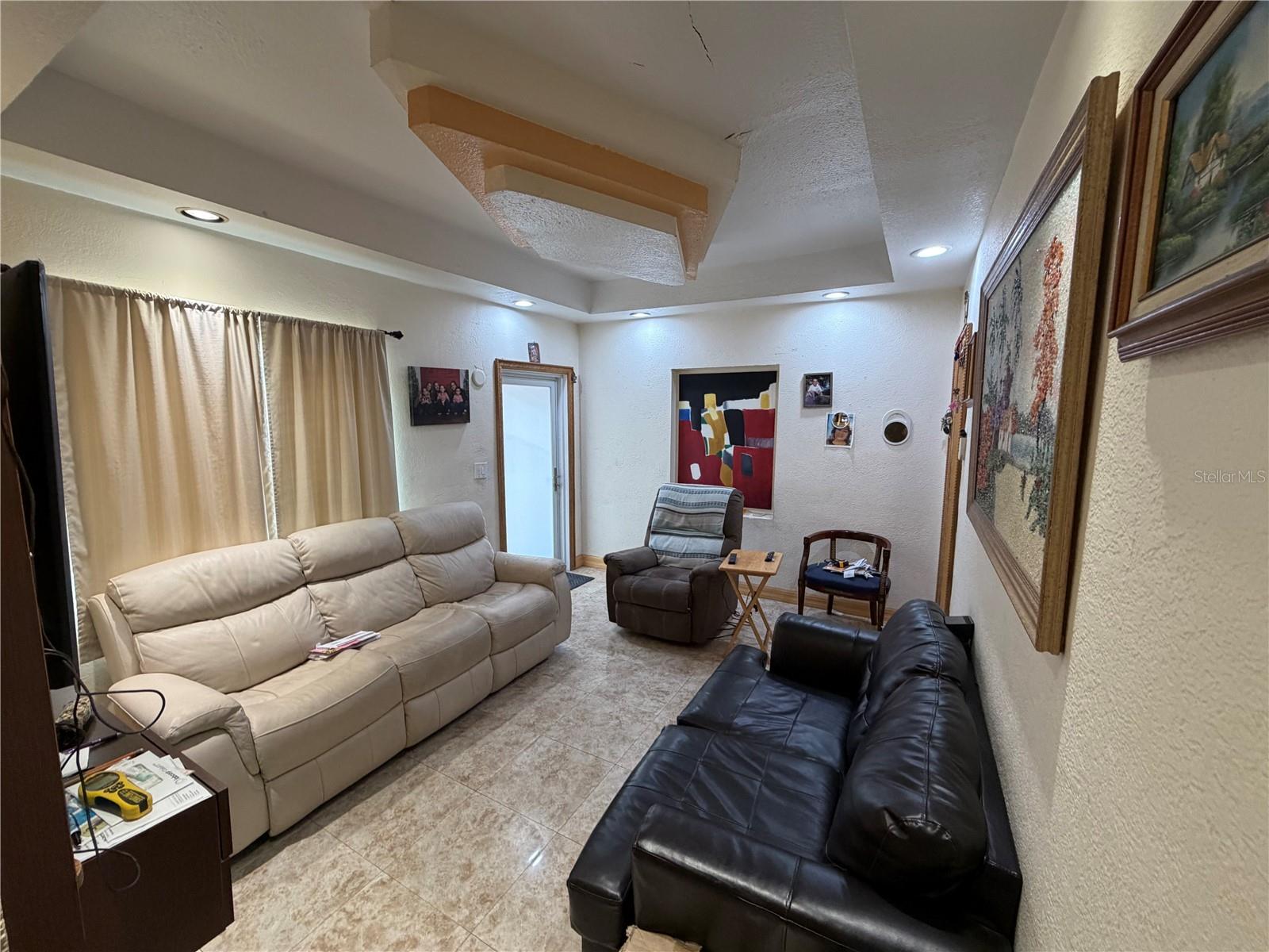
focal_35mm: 14
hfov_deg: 102.1
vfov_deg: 85.7
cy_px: 476
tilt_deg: -7.5
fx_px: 513
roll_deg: +0.0
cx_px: 634
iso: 320
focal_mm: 2.22
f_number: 2.2
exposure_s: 1/120
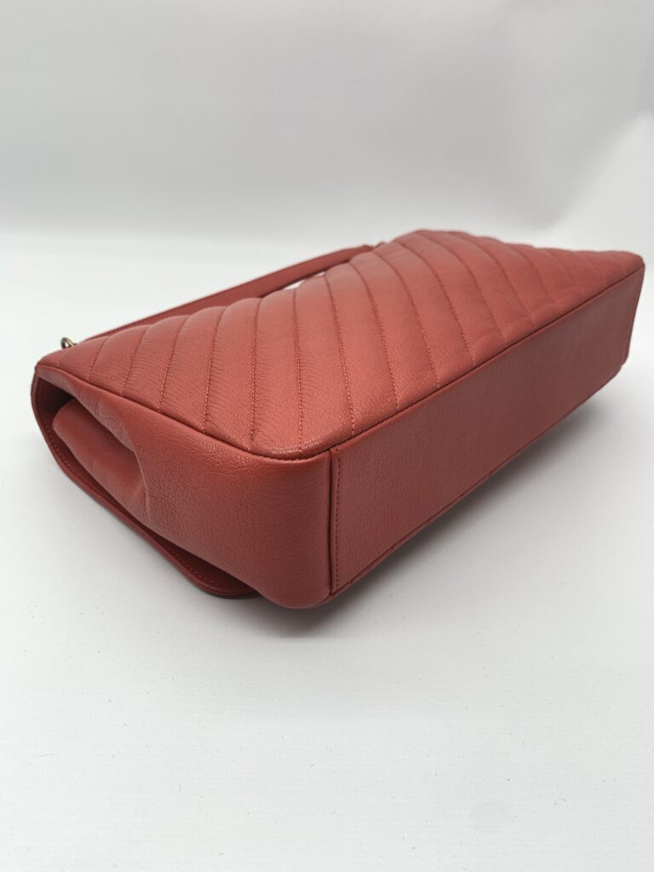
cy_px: 436
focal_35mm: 26
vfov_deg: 67.3
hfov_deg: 53.1
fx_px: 655
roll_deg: -4.9
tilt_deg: -29.3
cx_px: 327
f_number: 1.8
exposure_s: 1/100
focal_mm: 4.25
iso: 50
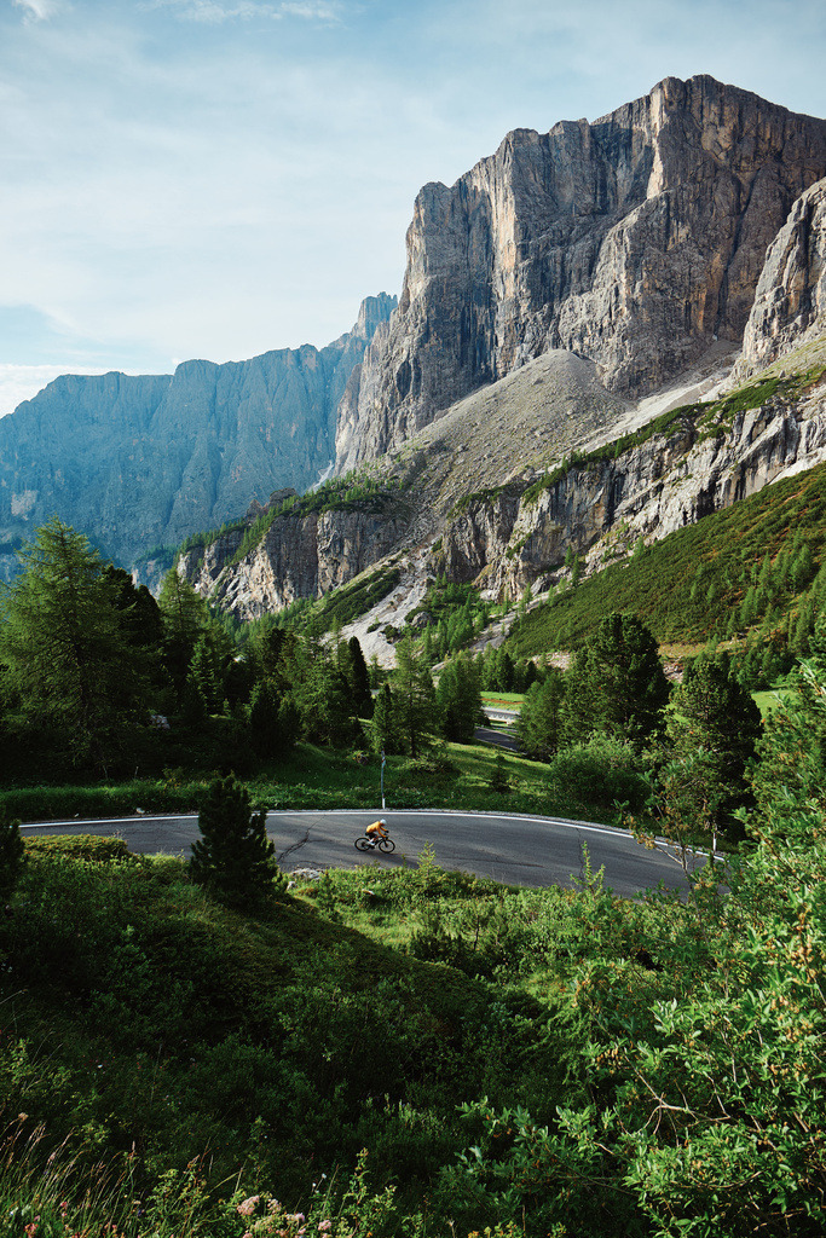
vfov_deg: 73.7
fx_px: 826
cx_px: 413
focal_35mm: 24
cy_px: 619
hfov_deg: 53.1
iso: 160
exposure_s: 1/1250
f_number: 3.2
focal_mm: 16
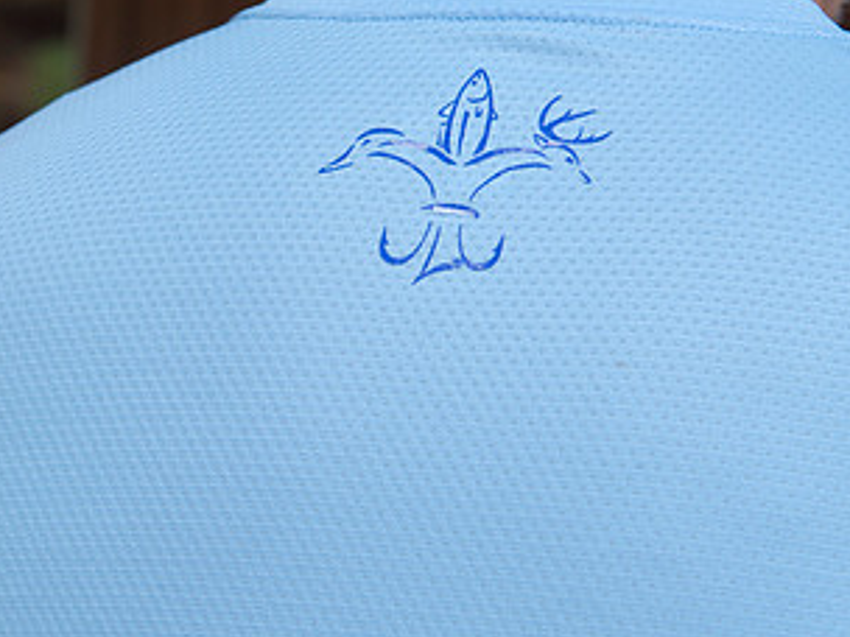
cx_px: 145
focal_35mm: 121
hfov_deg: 16.1
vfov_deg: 12.2
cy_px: 265
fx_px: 2971
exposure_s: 1/100
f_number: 7.1
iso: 800
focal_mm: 66
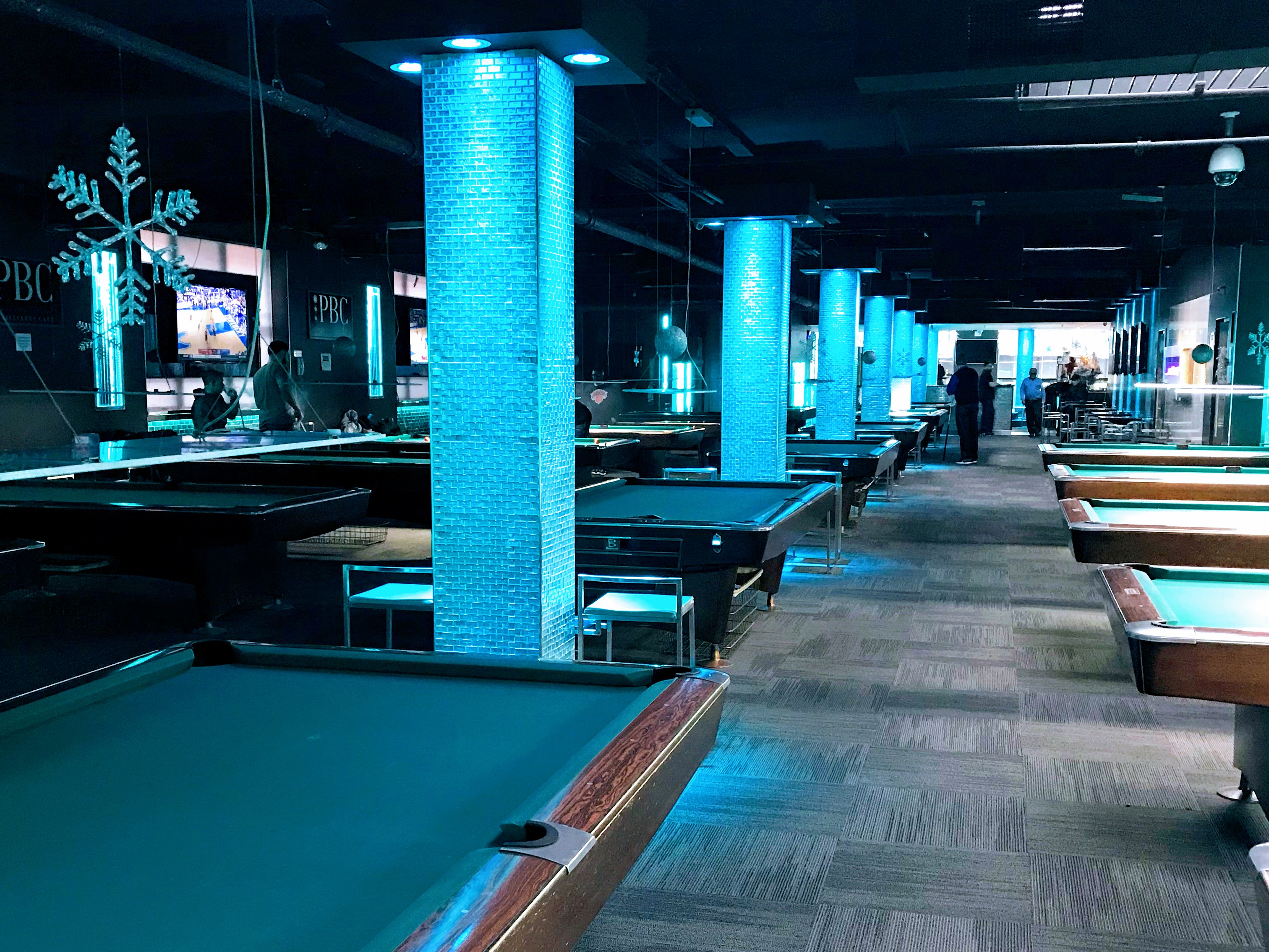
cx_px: 634
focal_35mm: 38
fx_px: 1393
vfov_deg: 37.7
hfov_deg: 49.0
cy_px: 476
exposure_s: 1/7
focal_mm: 3.99
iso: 80
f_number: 1.8
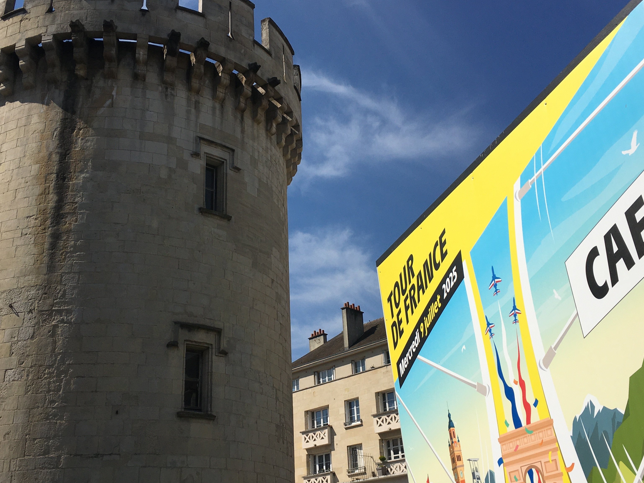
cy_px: 235
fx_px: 707
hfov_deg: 49.0
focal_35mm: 38
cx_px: 311
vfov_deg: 37.7
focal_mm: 4.15
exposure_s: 1/3663
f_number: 2.2
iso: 25
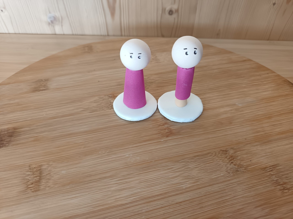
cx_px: 146
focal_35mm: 24
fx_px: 203
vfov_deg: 56.8
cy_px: 110
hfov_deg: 71.6
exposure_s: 1/120
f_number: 1.75
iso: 460
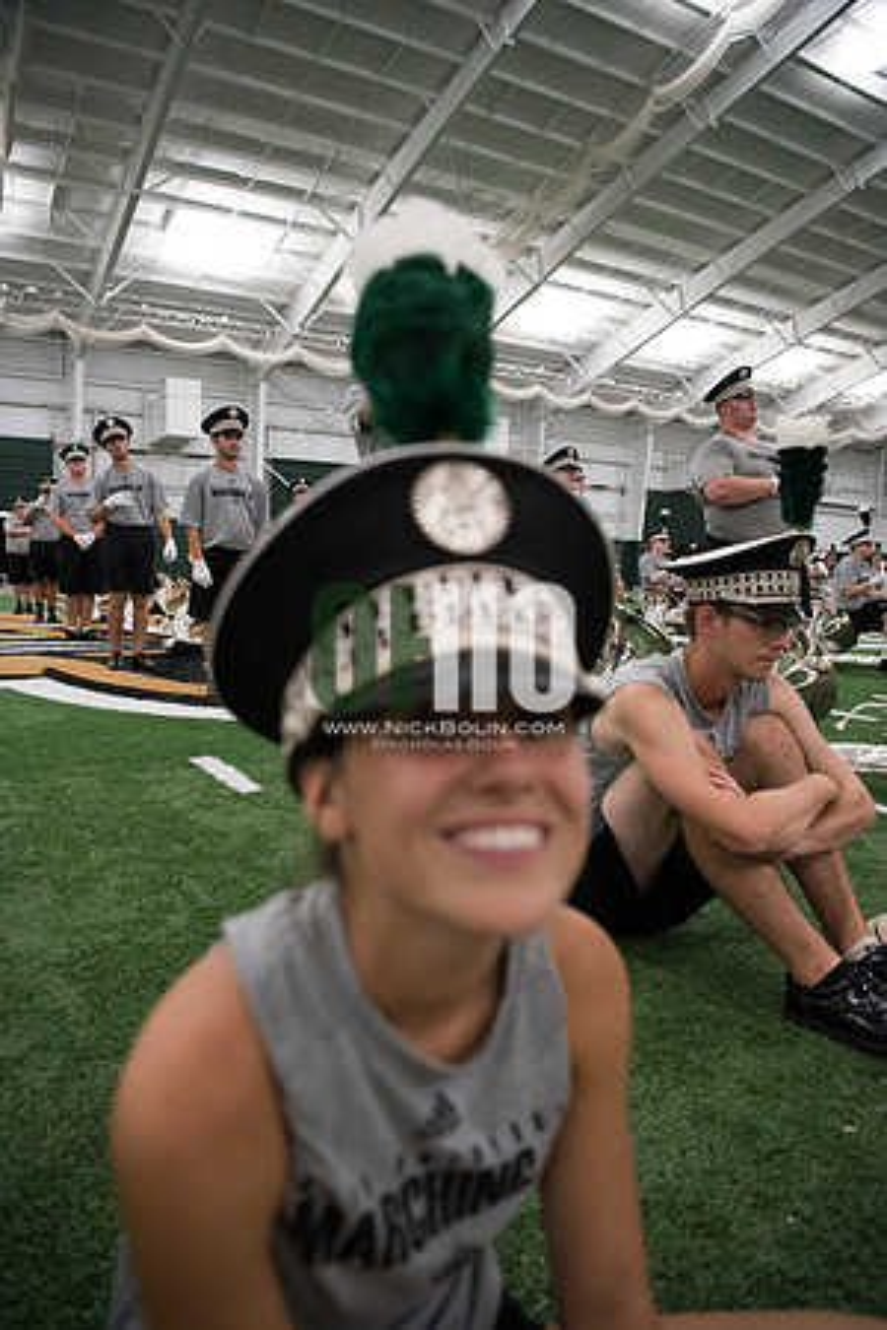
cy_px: 665
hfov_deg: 53.1
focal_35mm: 24
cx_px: 444
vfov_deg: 73.7
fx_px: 887
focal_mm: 24
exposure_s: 1/320
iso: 3200
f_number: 3.2
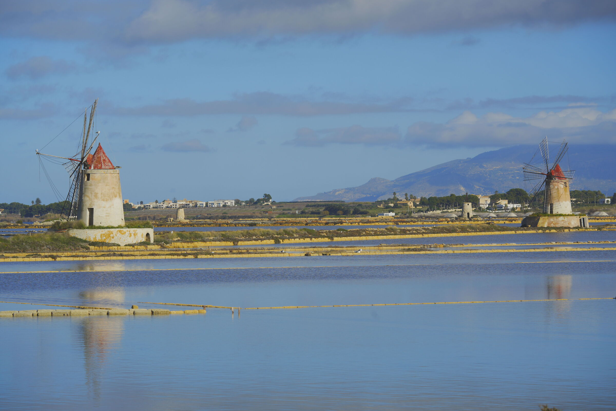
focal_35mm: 150
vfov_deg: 9.1
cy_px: 206
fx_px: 2566
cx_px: 308
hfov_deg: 13.7
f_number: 9
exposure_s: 1/1000
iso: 125
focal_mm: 150
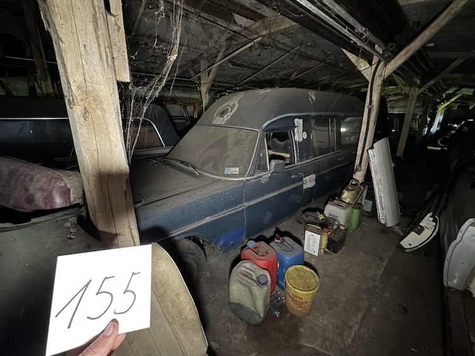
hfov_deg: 98.1
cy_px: 172
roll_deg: -0.2
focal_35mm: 15
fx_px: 206
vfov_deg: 81.7
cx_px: 249
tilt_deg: -16.2
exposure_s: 1/9
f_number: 2.2
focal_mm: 2.22
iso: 640
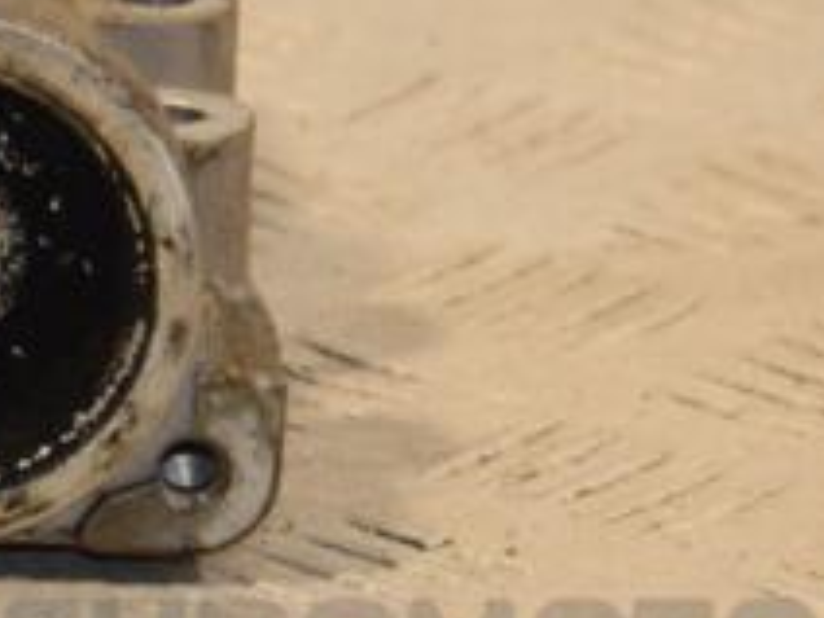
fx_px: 8245
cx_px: -70
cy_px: 140
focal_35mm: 346
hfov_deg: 5.7
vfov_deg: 4.3
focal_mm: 85
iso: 800
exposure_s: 1/100
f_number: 8
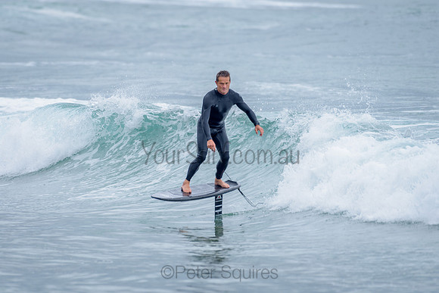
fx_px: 7479
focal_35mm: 613
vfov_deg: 2.2
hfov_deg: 3.4
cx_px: 179
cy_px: 134
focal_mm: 500
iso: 250
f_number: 5.6
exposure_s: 1/1250
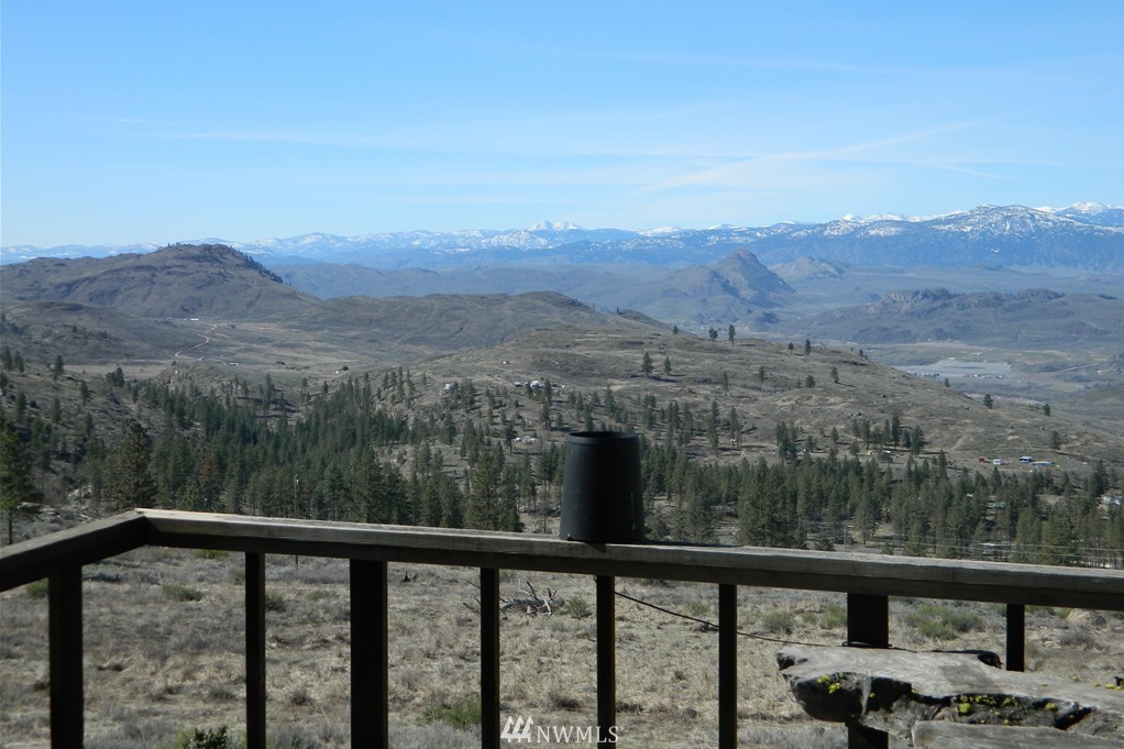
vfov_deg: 27.5
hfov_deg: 40.3
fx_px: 1530
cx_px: 562
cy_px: 349
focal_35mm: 49
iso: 80
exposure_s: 1/800
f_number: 3.6
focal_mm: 8.4
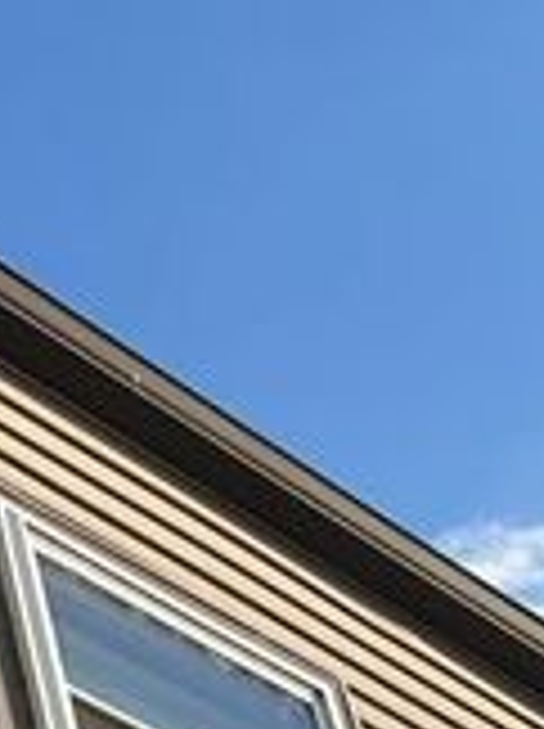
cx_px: -171
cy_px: 1285
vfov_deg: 15.9
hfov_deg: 13.3
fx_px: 2248
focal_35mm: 107
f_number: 1.5
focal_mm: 5.7
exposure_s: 1/2353
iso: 50
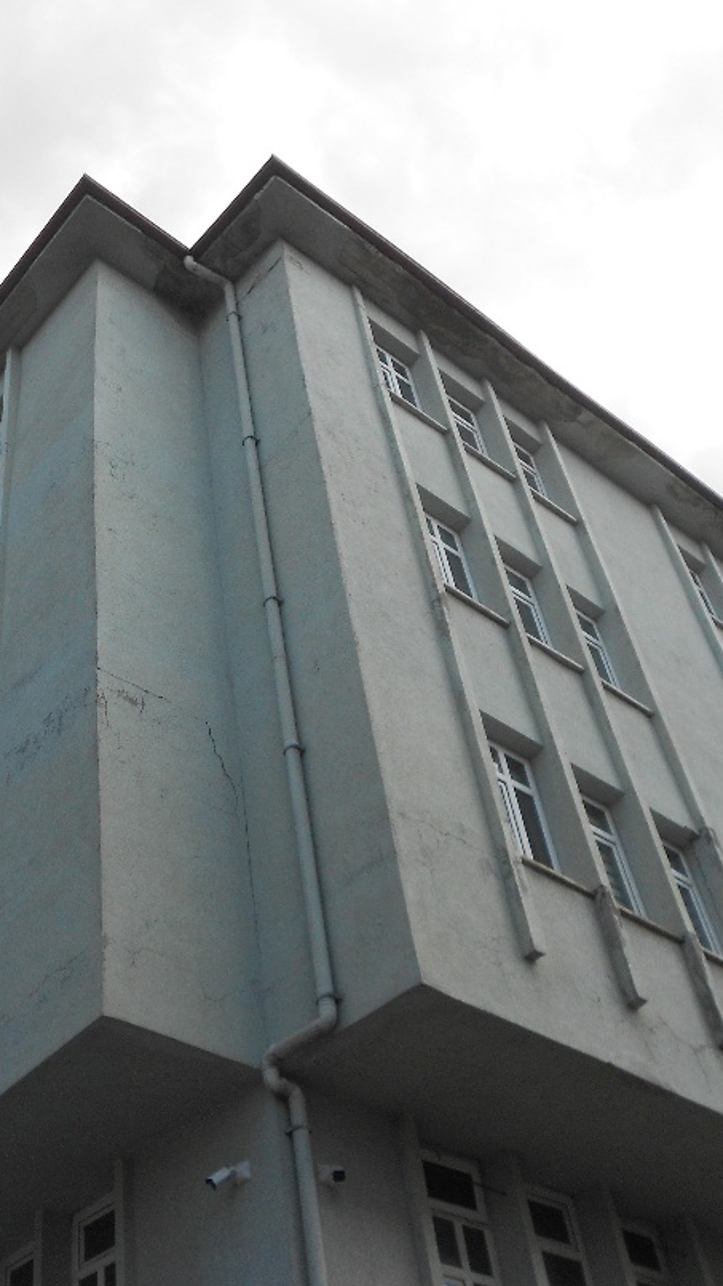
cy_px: 641
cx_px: 164
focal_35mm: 38
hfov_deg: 30.6
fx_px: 1295
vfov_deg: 52.8
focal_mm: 4.6
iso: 80
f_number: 3.2
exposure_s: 1/640
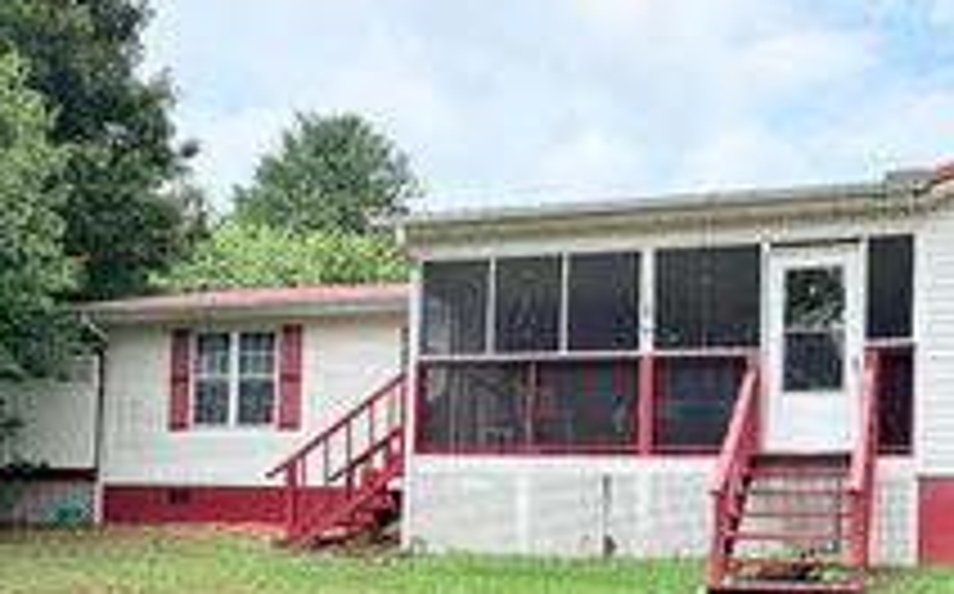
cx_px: 693
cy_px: 520
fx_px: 909
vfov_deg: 34.4
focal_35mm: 35
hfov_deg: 53.3
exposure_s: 1/770
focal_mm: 2.22
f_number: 2.2
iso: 25
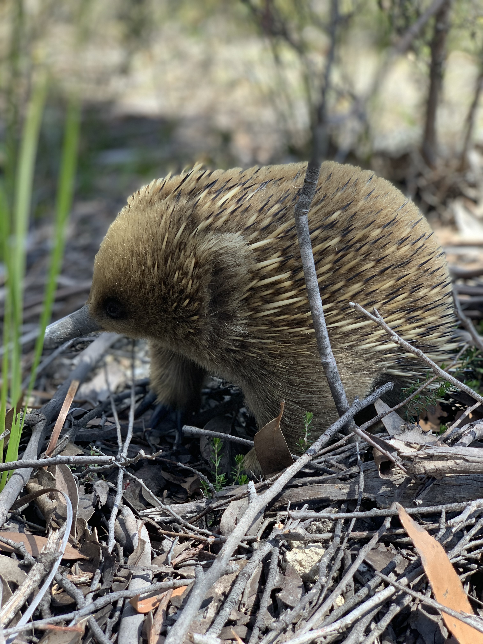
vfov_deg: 36.8
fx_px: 967
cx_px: 242
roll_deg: -3.5
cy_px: 322
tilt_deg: -24.1
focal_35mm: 52
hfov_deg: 28.0
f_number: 2.4
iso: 32
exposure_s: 1/122
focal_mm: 6
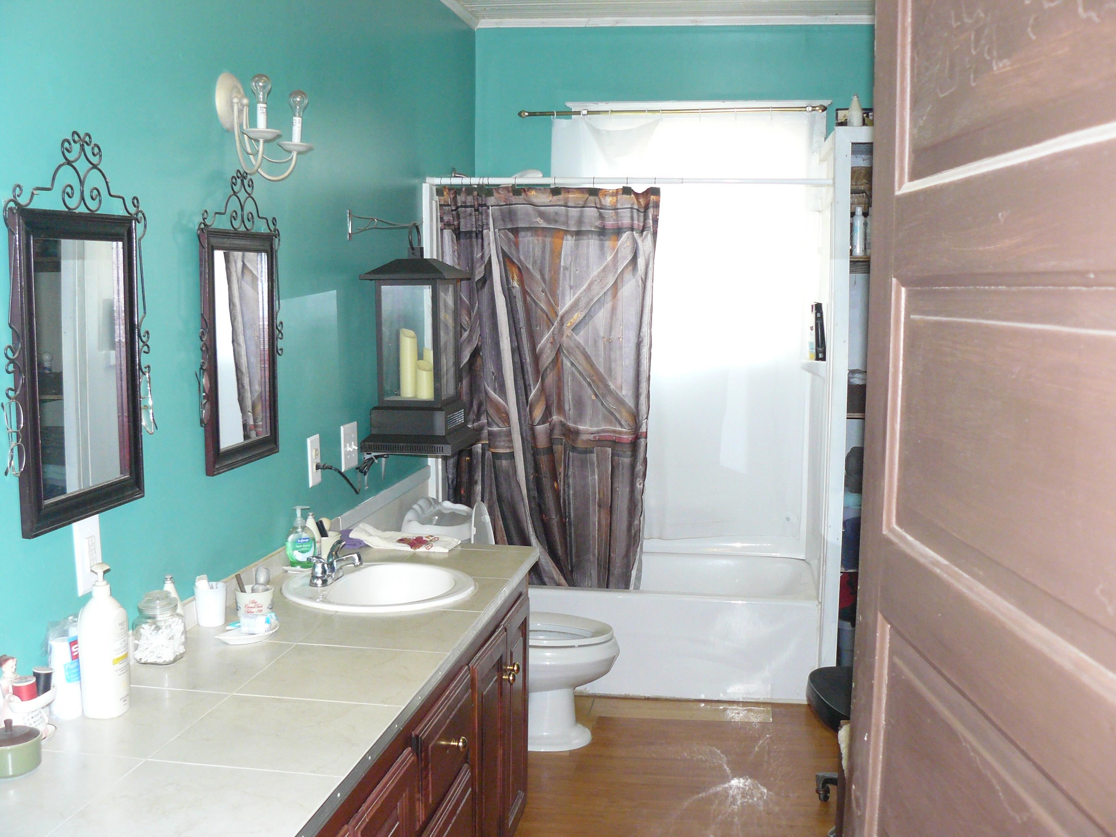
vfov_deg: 39.7
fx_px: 1161
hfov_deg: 51.4
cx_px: 558
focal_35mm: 36
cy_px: 418
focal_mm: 6
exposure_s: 1/50
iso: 250
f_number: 2.8
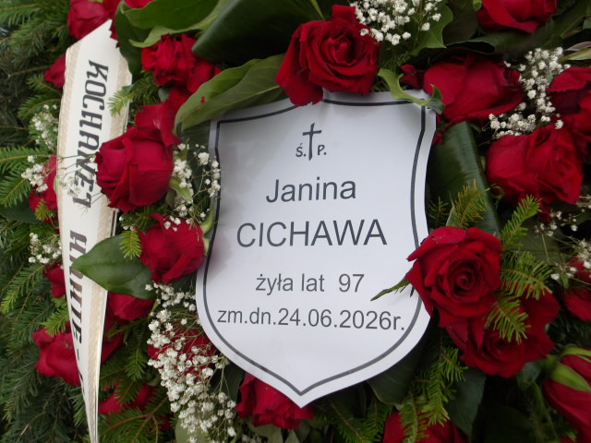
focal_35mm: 34
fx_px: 580
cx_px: 296
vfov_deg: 41.8
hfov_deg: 54.0
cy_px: 222
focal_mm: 6.1
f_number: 3.3
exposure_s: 1/82
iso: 100
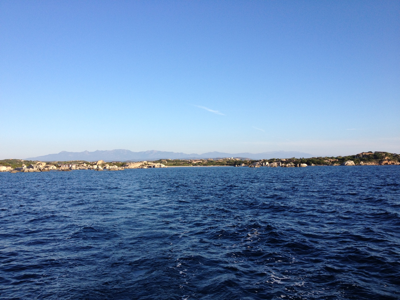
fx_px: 404
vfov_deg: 40.7
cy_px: 150
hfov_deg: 52.6
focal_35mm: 35
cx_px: 200
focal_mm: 4.28
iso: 64
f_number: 2.4
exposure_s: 1/1151
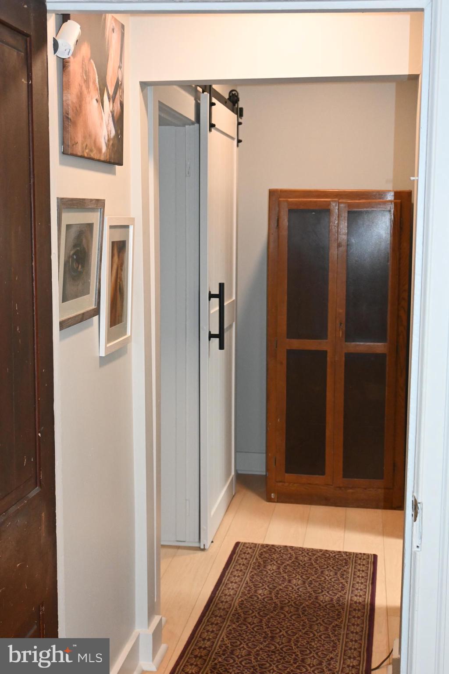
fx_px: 856
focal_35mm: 46
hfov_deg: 29.4
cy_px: 337
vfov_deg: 43.0
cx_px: 224
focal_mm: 30.5
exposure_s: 1/60
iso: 2000
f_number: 4.8
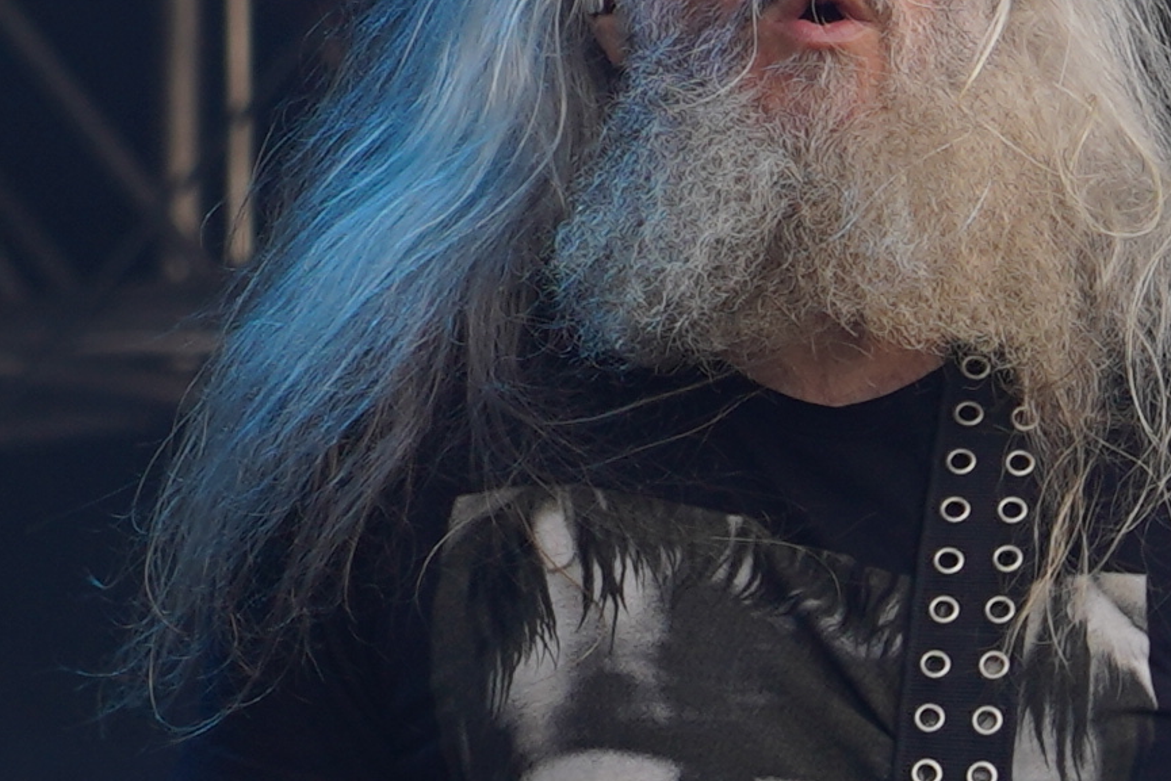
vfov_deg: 1.9
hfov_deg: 2.8
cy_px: 770
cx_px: 544
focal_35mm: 728
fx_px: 23683
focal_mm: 105
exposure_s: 1/200
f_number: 5
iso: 100
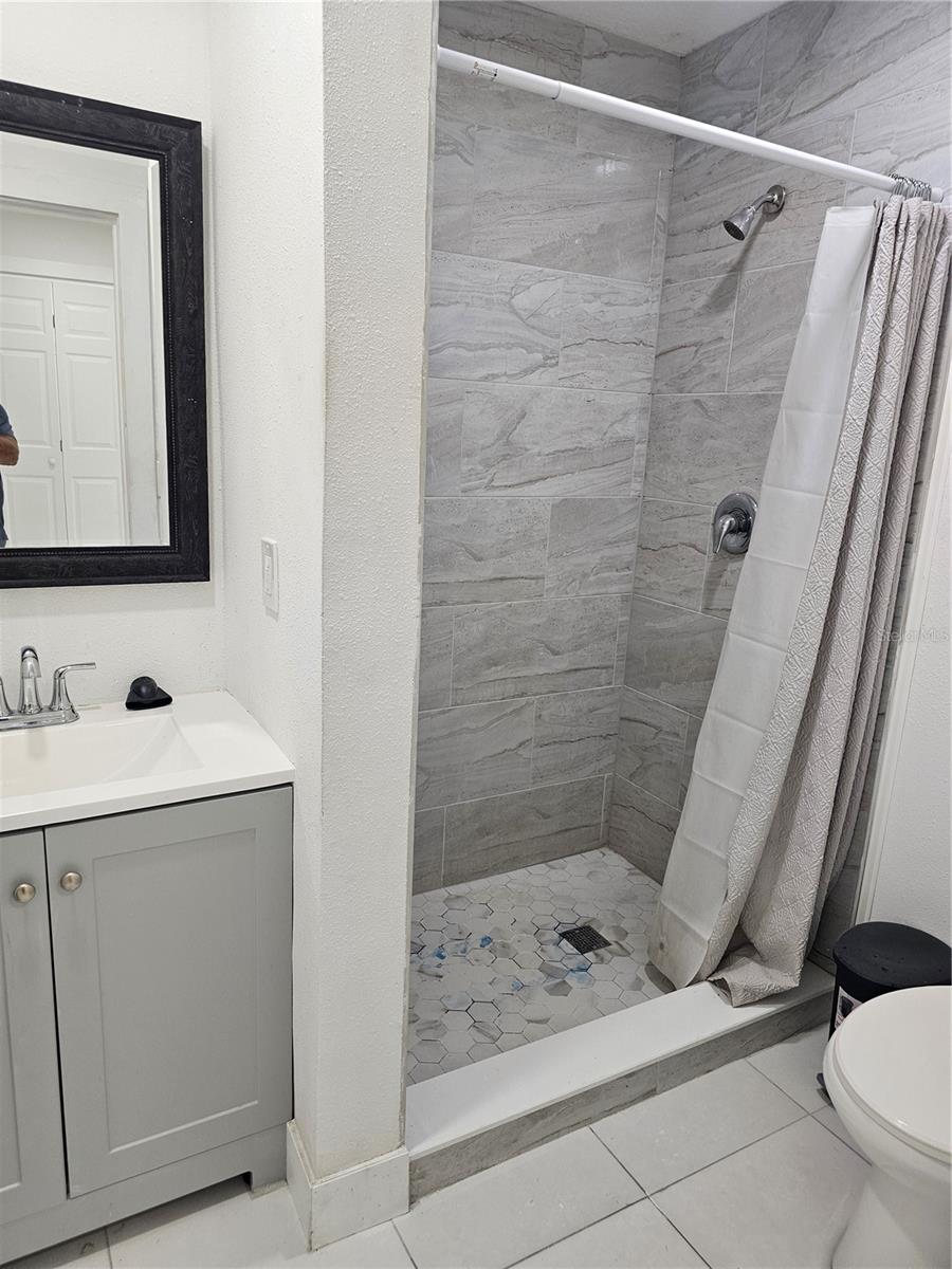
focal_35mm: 23
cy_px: 634
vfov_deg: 73.9
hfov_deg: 58.9
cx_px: 476
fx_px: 843
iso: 160
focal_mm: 6.3
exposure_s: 1/120
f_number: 1.7
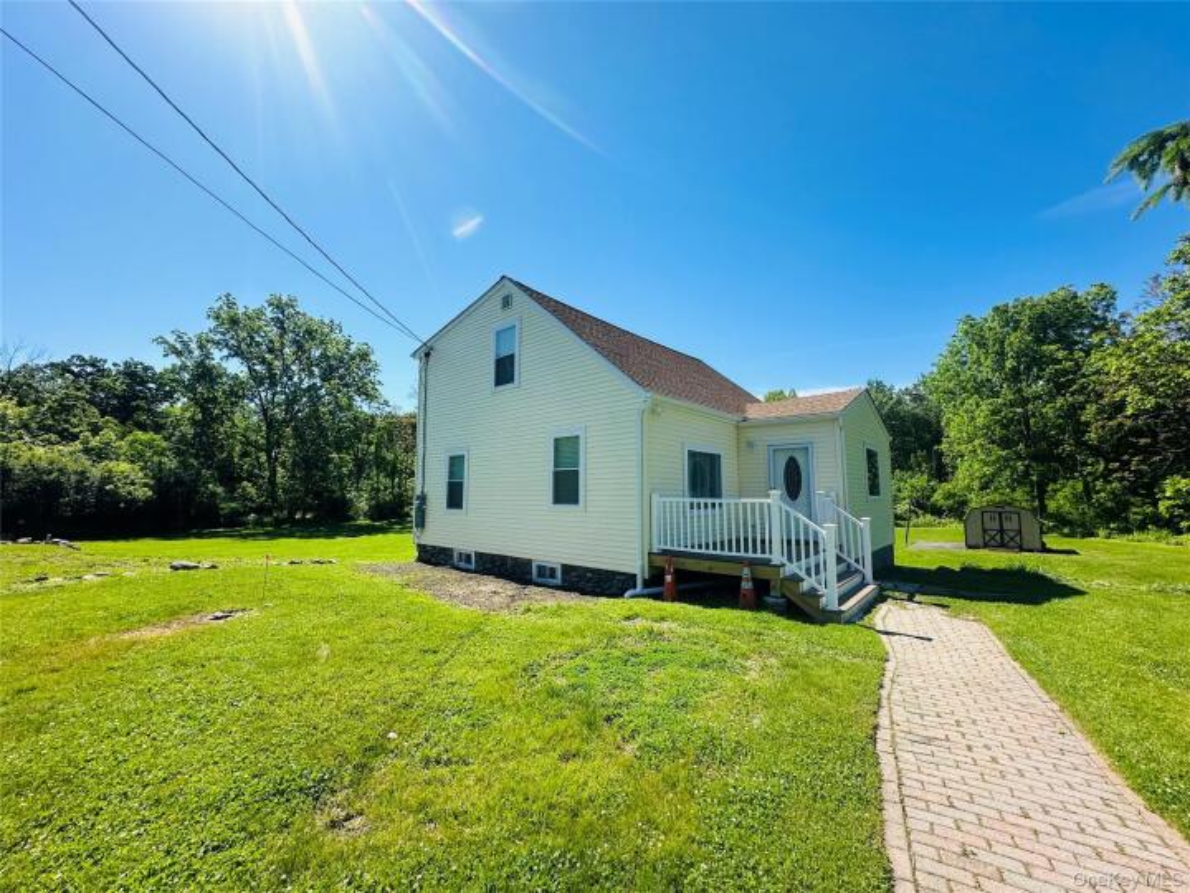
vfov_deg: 85.7
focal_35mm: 14
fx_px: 481
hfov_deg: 102.1
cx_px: 595
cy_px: 446
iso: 50
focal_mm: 2.22
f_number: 2.2
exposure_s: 1/1642
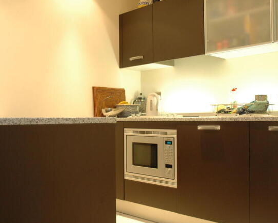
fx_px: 337
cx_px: 135
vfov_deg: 36.5
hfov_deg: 44.8
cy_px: 112
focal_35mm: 41
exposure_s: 1/10
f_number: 5.6
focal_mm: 24
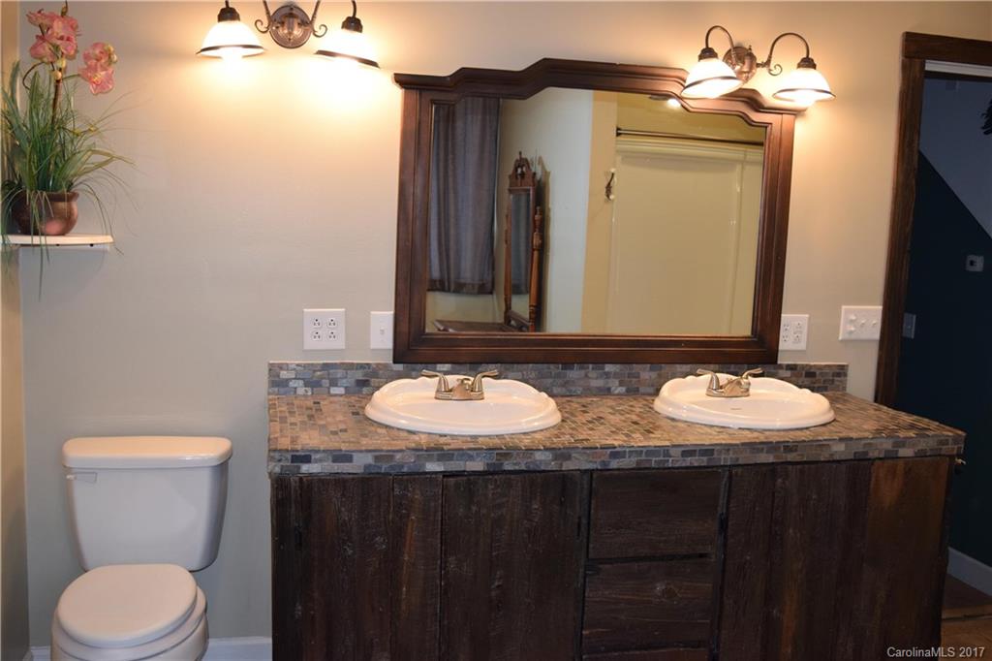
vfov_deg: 38.3
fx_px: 950
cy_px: 330
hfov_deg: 55.1
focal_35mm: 34
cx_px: 496
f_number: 5
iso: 800
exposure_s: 1/160
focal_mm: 23
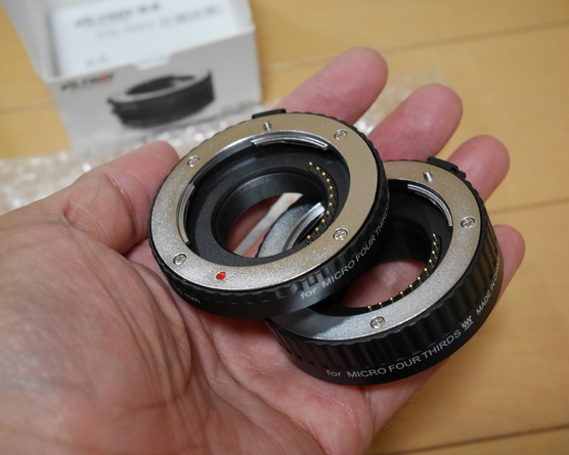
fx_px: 994
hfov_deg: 31.9
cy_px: 225
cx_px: 276
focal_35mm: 59
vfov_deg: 25.8
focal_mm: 28
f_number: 5.4
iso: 2000
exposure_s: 1/60
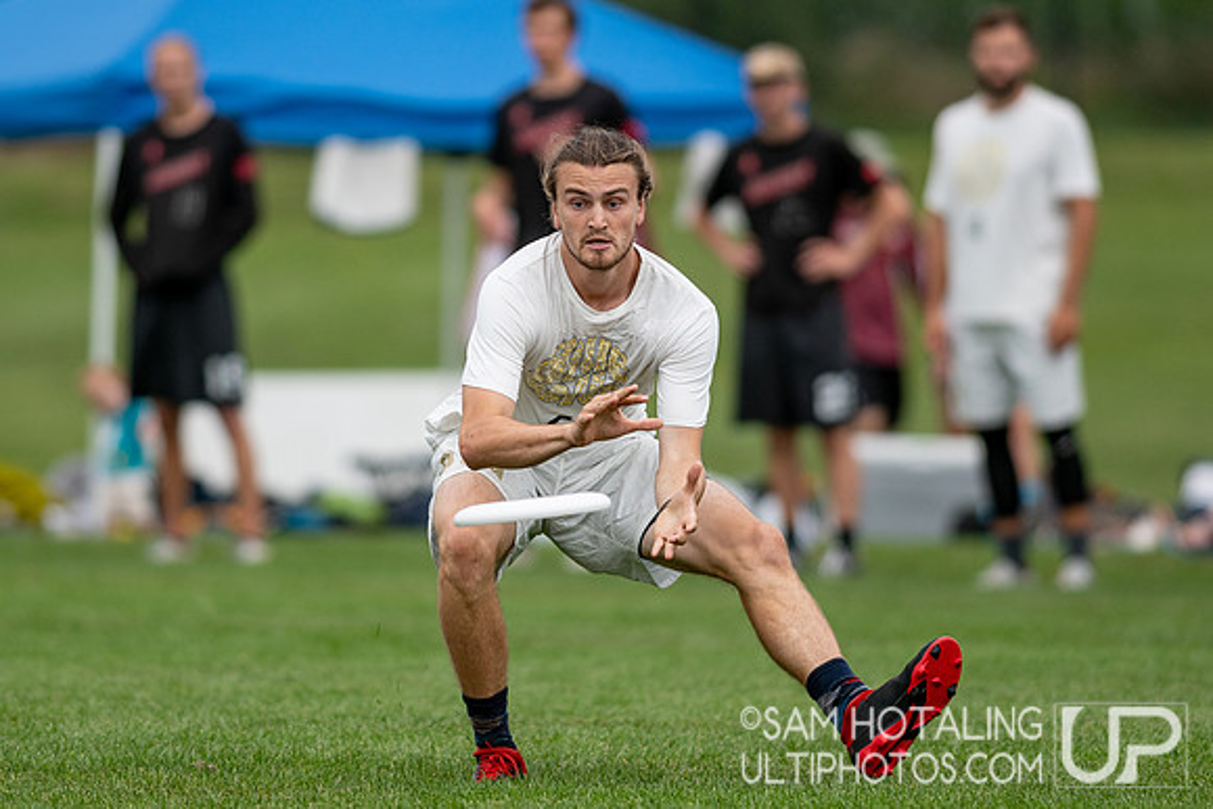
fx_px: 19152
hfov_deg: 3.6
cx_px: 456
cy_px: 327
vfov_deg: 2.4
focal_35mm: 568
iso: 180
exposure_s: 1/3200
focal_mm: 300
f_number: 2.8
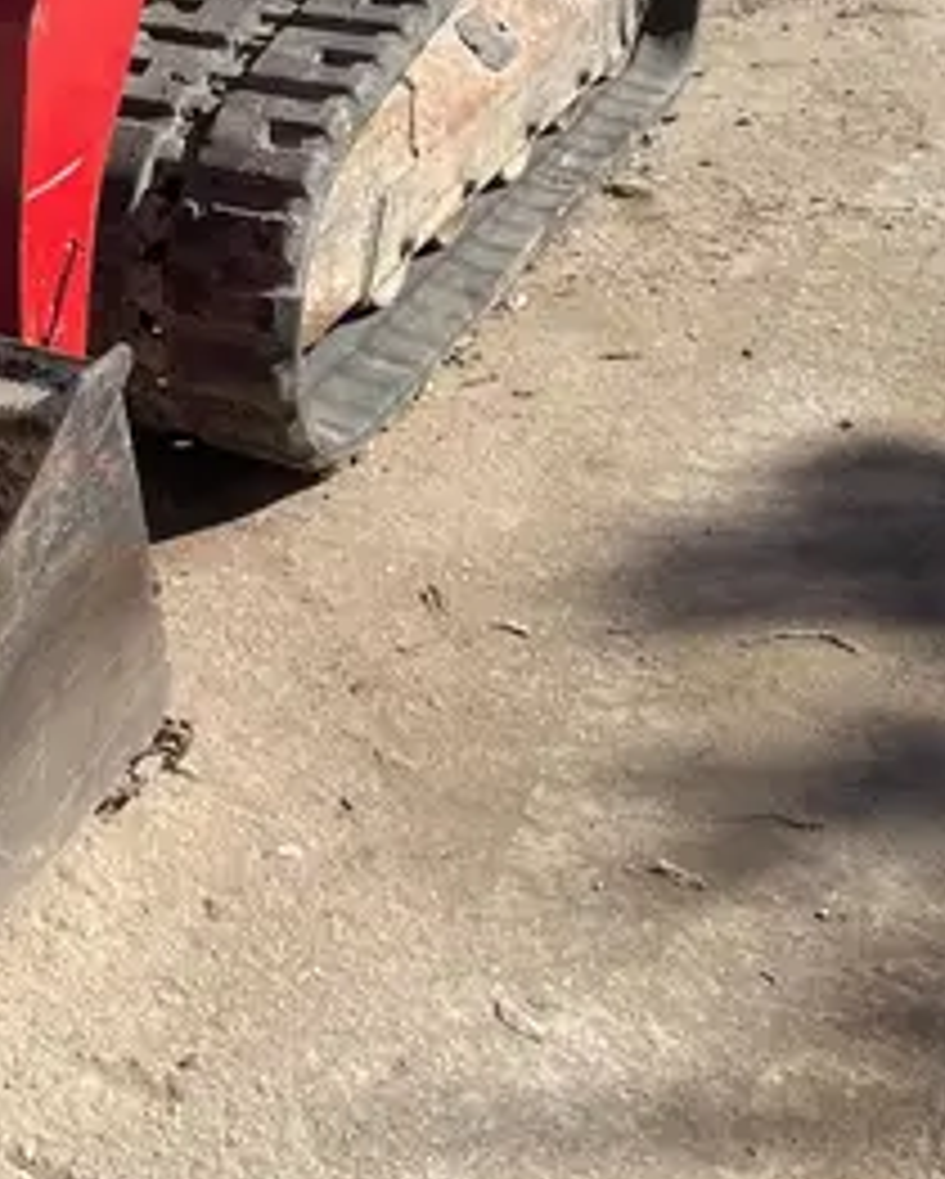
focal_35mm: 71
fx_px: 2479
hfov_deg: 20.1
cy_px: -164
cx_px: -207
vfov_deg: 24.7
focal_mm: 5.1
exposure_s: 1/2513
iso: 50
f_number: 1.6
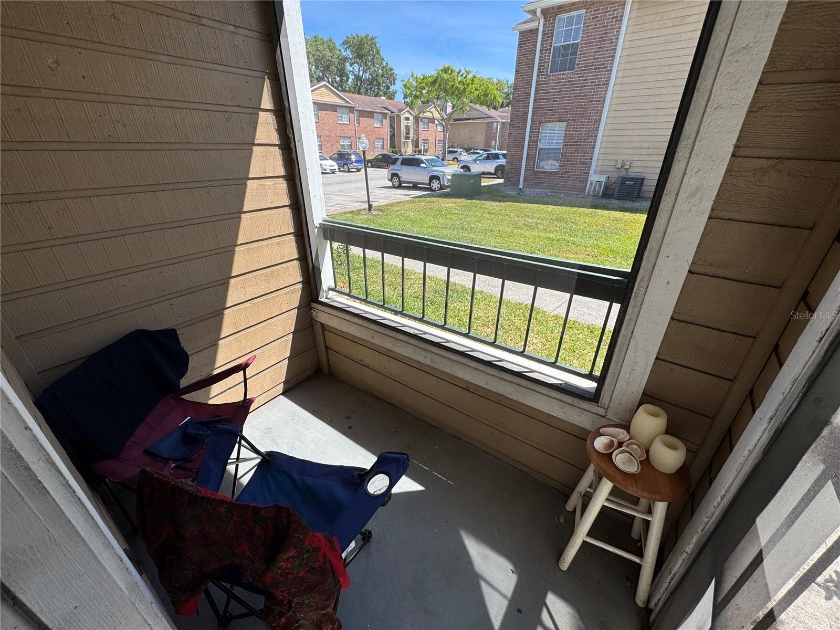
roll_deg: -0.2
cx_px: 420
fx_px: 340
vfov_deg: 85.7
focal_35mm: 14
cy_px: 315
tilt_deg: -27.9
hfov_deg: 102.1
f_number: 2.2
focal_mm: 2.22
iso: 50
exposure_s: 1/681
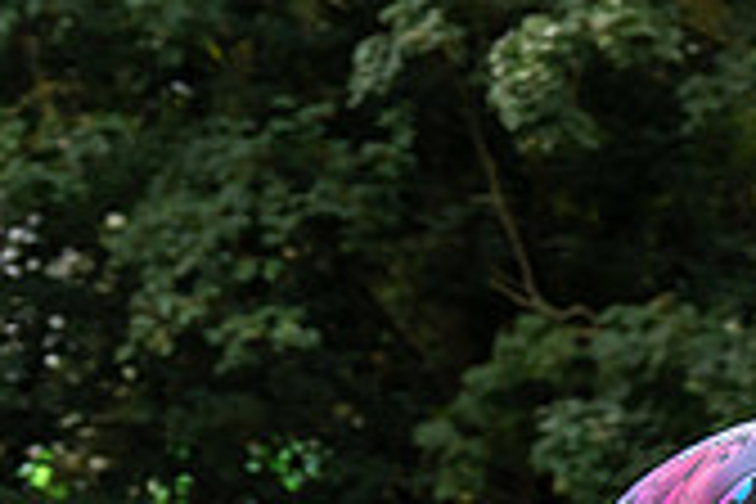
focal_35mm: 368
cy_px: 776
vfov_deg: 3.7
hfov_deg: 5.6
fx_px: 7727
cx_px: 1012
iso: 640
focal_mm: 76
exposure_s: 1/1000
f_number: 4
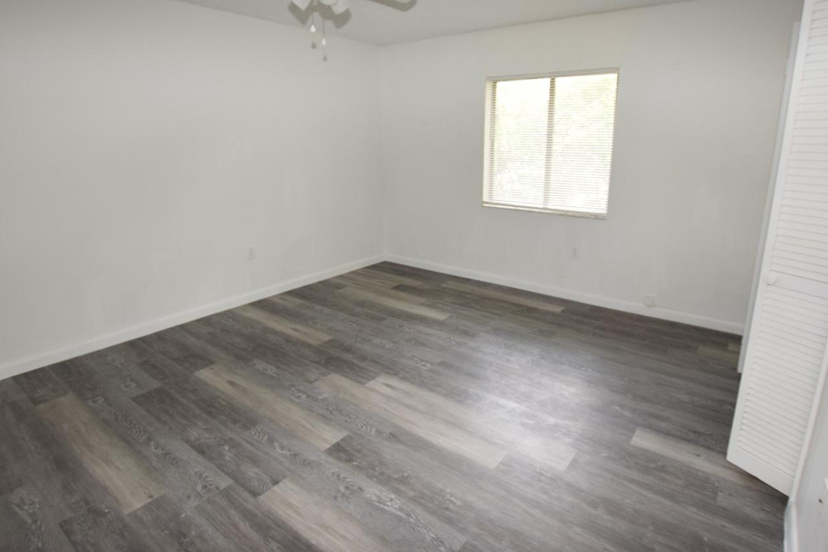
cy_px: 254
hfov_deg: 86.8
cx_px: 436
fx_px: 437
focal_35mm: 19
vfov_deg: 64.5
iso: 800
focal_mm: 10
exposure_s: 1/100
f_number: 5
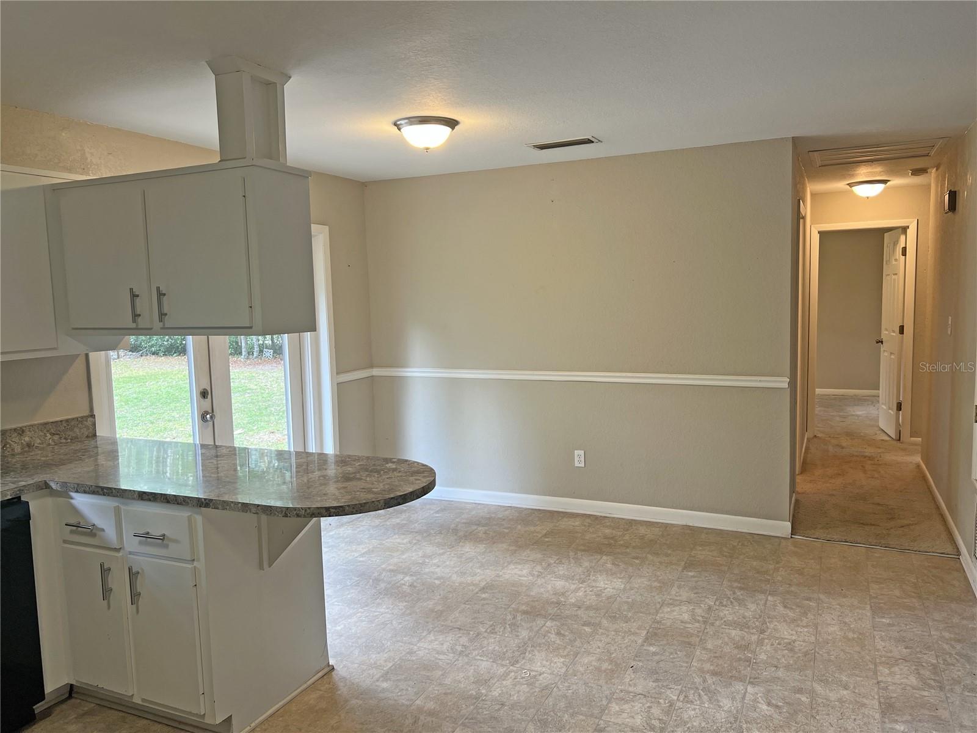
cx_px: 488
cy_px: 366
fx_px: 734
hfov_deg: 67.3
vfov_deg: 53.1
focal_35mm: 26
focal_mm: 5.7
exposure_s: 1/120
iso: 100
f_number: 1.5
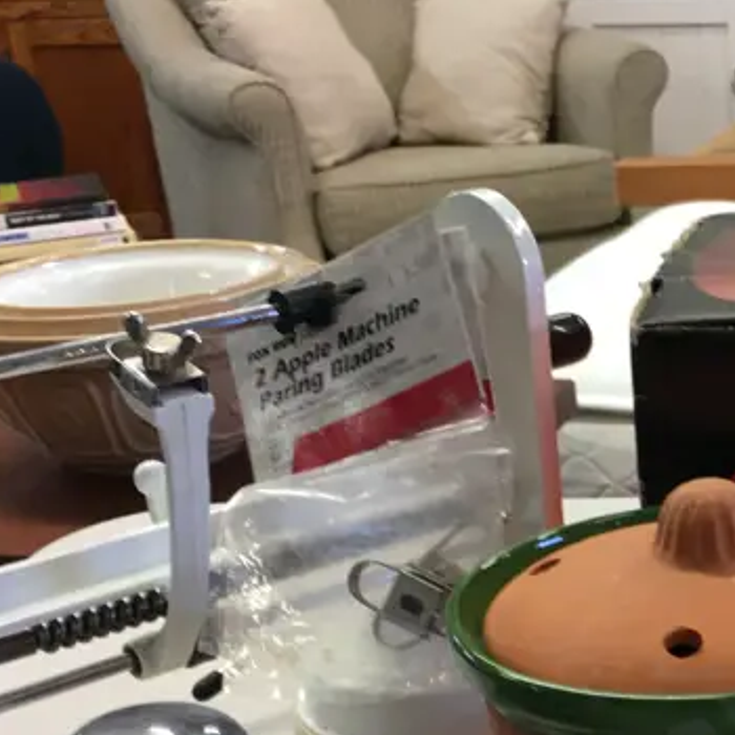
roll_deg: +1.6
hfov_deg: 21.7
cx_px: 840
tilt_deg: -23.5
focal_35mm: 75
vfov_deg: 22.5
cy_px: 651
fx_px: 1802
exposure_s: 1/17
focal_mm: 4.15
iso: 32
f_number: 2.2
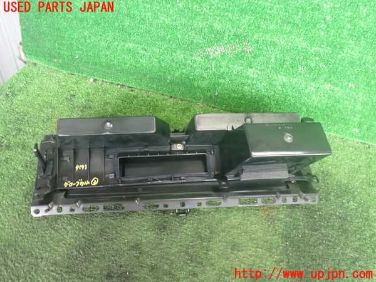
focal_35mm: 30
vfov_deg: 46.8
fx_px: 326
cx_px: 188
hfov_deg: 60.0
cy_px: 141
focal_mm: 5.4
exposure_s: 1/125
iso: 1250
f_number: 2.3
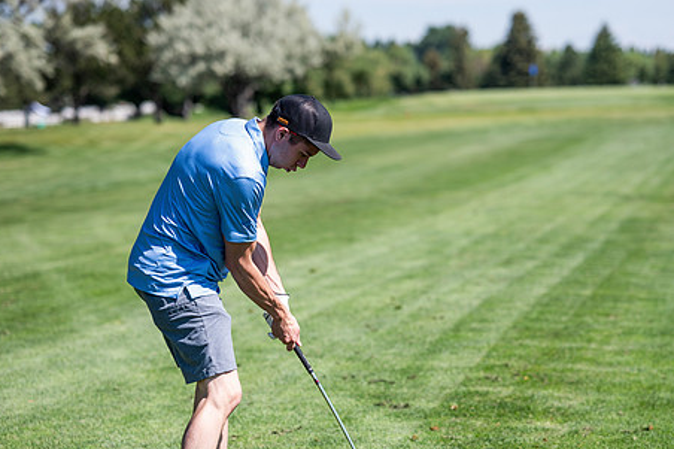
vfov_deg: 12.5
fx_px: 2040
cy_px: 276
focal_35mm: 109
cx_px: 386
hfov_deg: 18.8
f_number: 2.5
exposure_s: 1/1600
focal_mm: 85
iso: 100
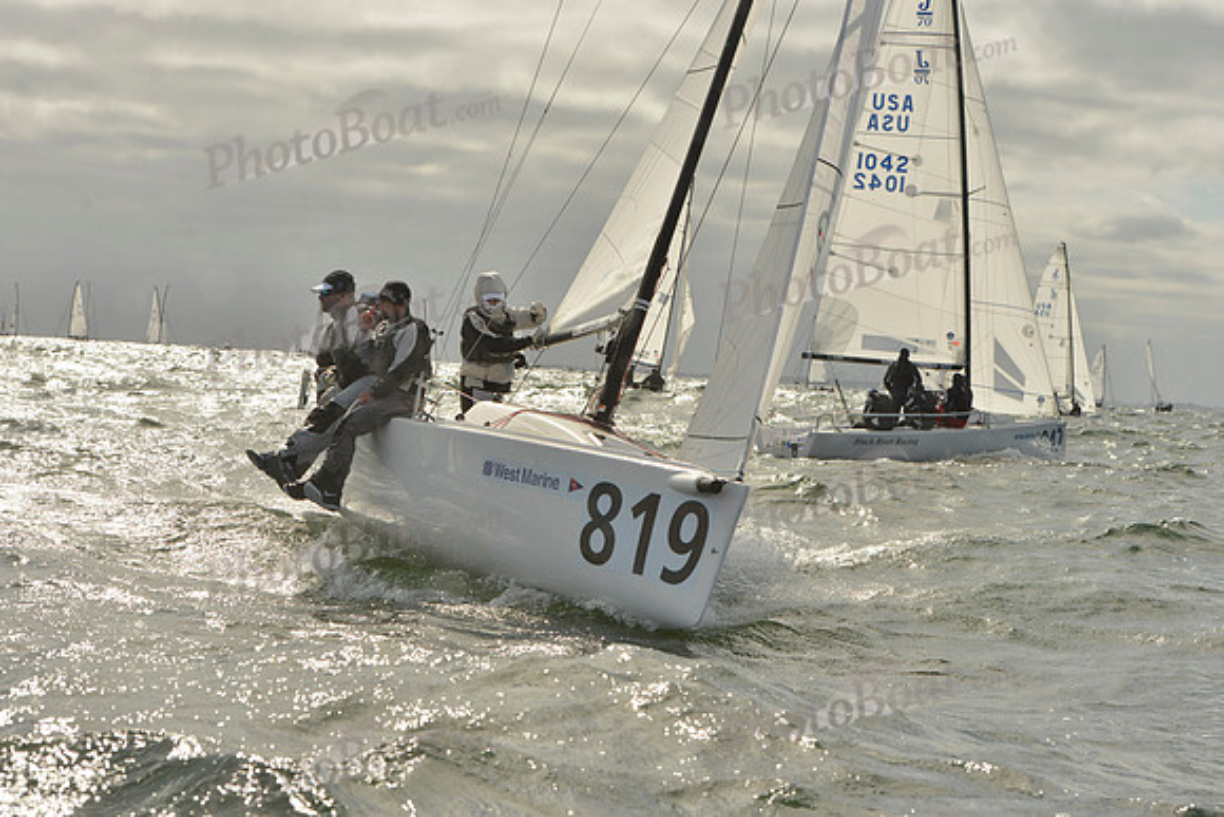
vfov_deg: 17.1
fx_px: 2721
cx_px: 612
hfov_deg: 25.4
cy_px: 408
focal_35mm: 80
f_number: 10
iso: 400
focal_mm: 80
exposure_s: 1/2000
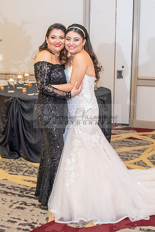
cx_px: 77
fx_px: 291
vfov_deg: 43.2
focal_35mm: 45
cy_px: 90
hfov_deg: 29.8
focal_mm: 24
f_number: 2.8
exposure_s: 1/160
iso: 1600
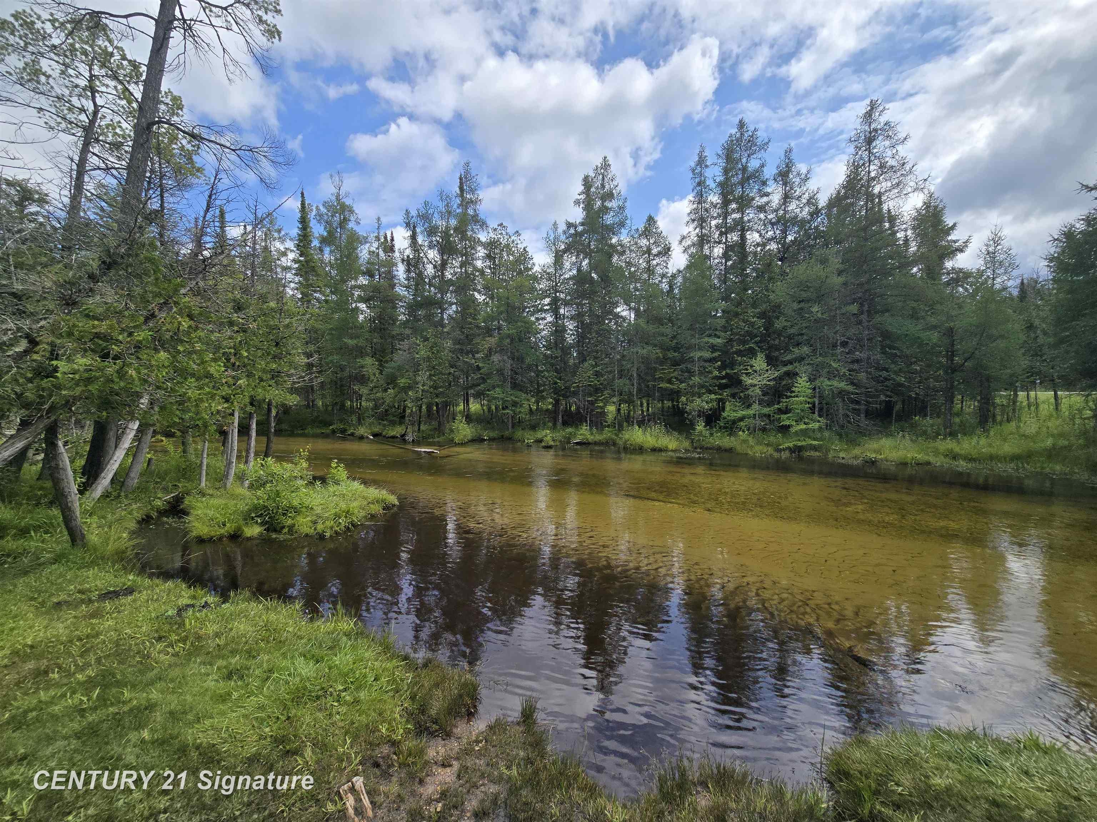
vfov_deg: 89.9
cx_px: 548
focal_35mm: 13
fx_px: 412
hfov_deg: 106.2
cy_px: 411
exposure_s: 1/1946
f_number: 2.2
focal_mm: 2.2
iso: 50
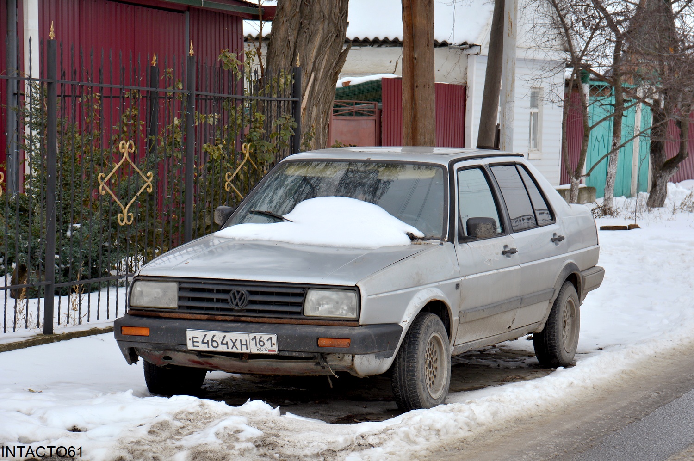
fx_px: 2167
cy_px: 230
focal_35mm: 112
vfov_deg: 12.2
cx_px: 347
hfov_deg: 18.2
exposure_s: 1/250
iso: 140
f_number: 8
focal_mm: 75
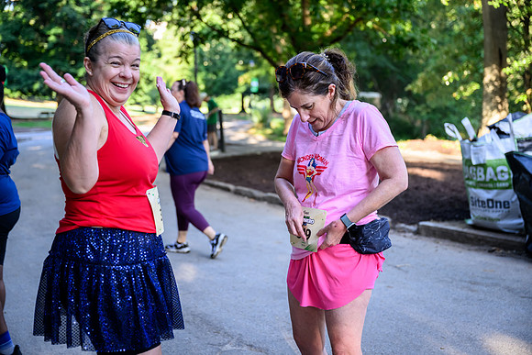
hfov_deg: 42.7
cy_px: 178
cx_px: 266
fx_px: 680
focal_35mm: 46
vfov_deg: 29.3
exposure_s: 1/400
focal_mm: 46
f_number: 2.8
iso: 560
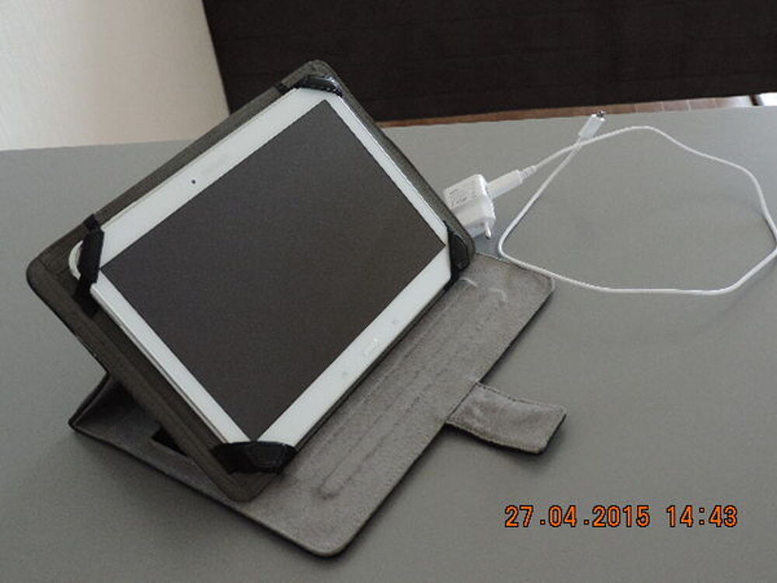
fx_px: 965
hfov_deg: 43.9
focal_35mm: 43
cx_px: 388
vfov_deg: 33.6
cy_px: 292
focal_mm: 7.6
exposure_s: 1/13
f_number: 3.4
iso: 560
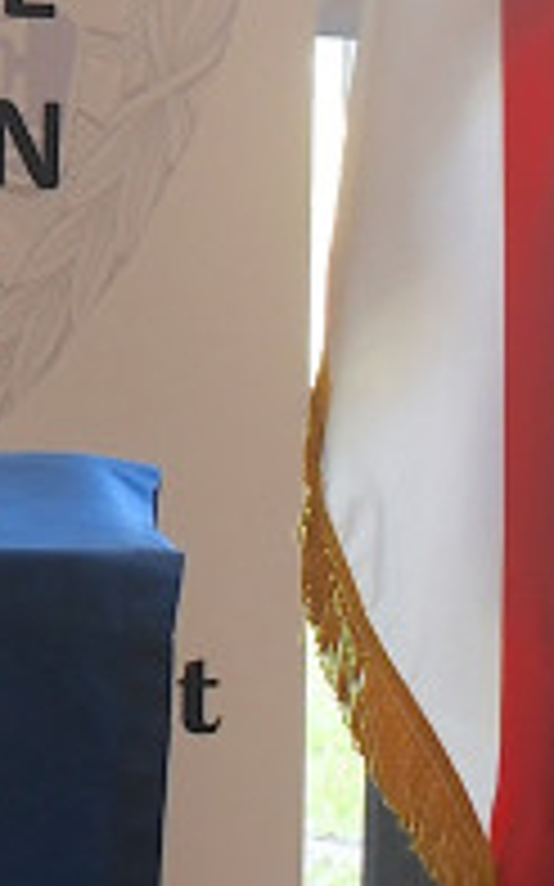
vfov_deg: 5.5
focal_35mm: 379
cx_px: -1829
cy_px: -549
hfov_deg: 3.3
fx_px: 9162
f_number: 4.5
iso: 400
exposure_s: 1/50
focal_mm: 34
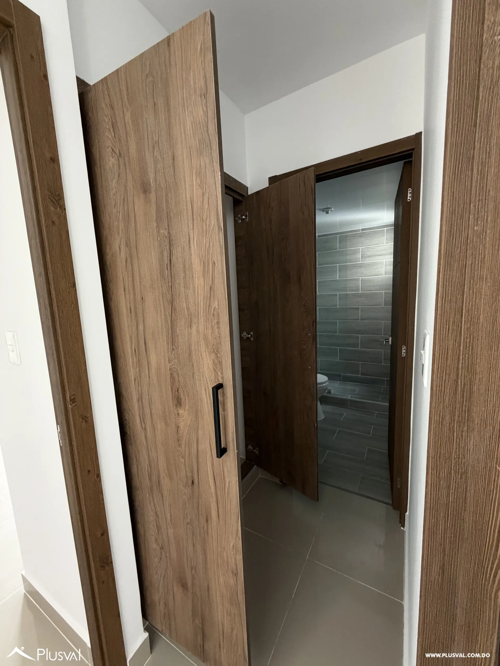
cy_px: 333
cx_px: 250
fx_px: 270
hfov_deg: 85.7
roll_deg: +3.3
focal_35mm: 14
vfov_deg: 102.1
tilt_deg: -8.4
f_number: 2.2
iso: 400
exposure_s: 1/60
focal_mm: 2.22
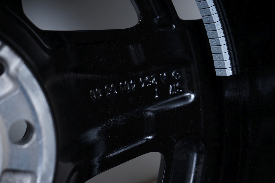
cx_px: 138
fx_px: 488
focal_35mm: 64
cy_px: 92
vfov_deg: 21.2
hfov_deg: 31.4
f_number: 7.1
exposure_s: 1/125
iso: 250
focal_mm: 64
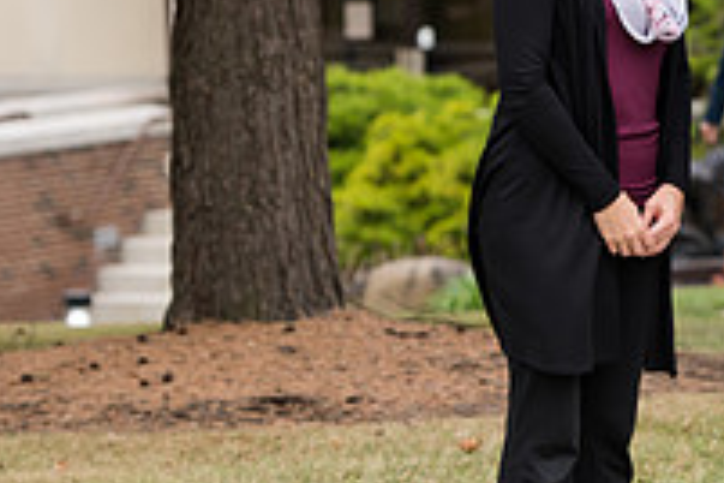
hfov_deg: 6.4
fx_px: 6475
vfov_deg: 4.3
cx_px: 749
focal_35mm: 322
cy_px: 178
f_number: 4.5
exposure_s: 1/320
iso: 200
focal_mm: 110
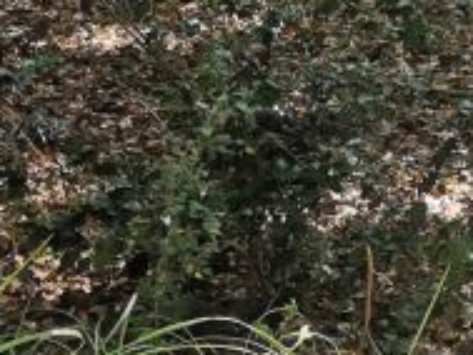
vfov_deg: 8.6
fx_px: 2147
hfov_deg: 10.8
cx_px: 1111
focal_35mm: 157
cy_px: -491
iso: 100
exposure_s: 1/120
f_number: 1.6
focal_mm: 5.56
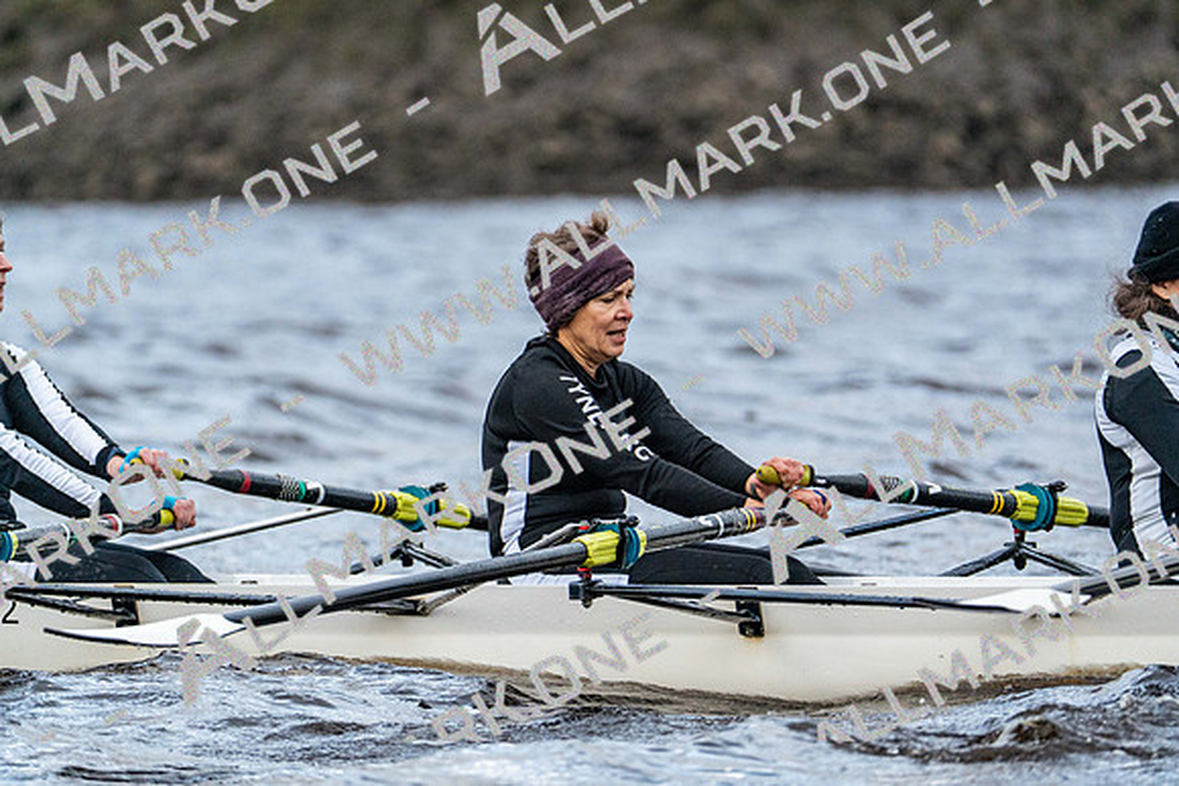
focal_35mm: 426
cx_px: 590
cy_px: 393
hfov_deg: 4.8
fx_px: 13954
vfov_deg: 3.2
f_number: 6.3
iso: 4000
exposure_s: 1/1600
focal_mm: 426
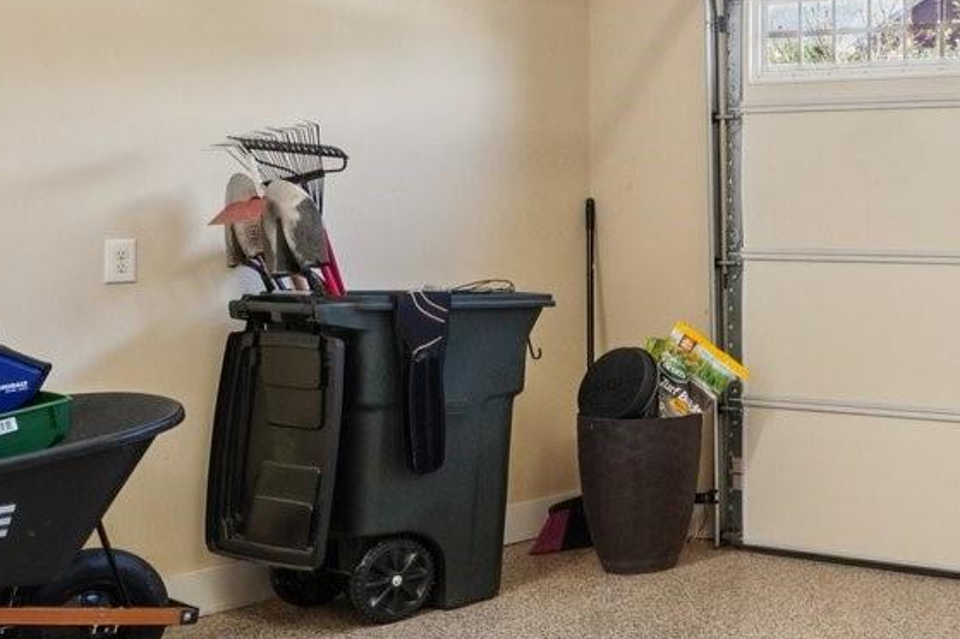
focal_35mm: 55
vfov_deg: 24.4
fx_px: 1466
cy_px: 190
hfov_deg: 27.3
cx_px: 1381
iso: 400
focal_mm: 10
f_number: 8
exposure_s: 1/25
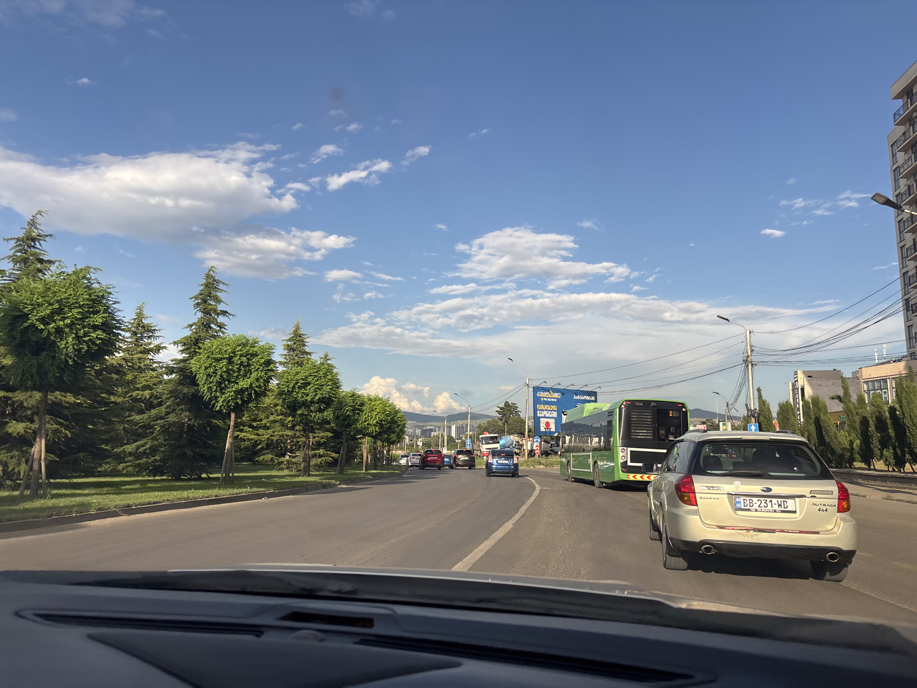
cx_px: 458
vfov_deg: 53.1
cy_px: 344
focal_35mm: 26
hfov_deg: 67.3
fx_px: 689
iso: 50
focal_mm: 5.96
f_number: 1.6
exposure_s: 1/2342
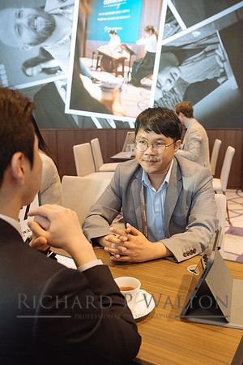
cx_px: 122
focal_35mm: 34
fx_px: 344
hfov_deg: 38.9
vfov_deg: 55.8
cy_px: 182
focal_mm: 22.7
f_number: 3.2
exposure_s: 1/250
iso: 1600
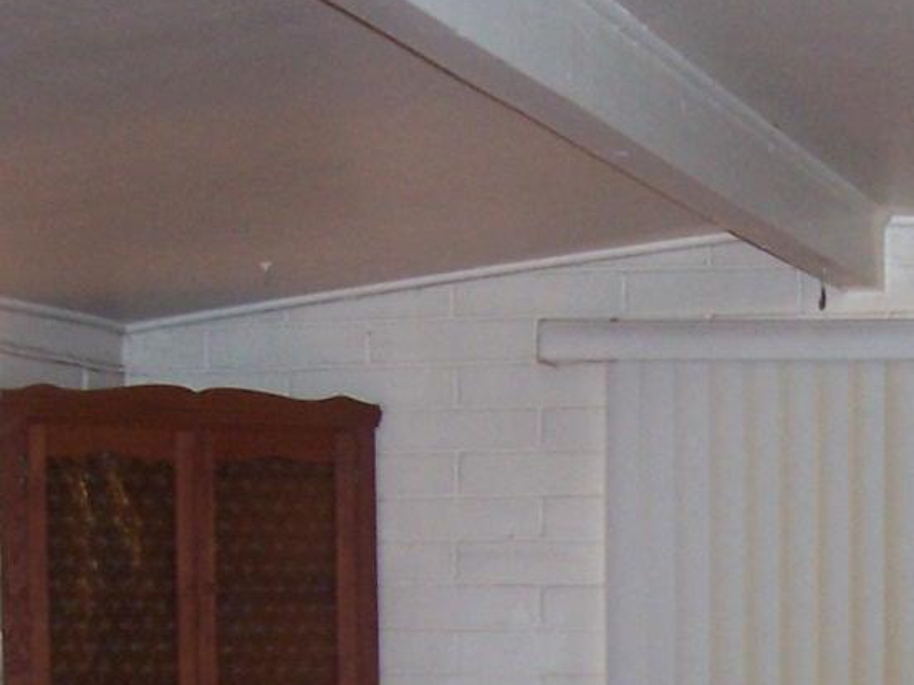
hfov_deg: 18.9
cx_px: 841
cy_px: 885
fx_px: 2693
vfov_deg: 14.0
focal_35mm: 102
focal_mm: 5.6
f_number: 2.7
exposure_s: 1/60
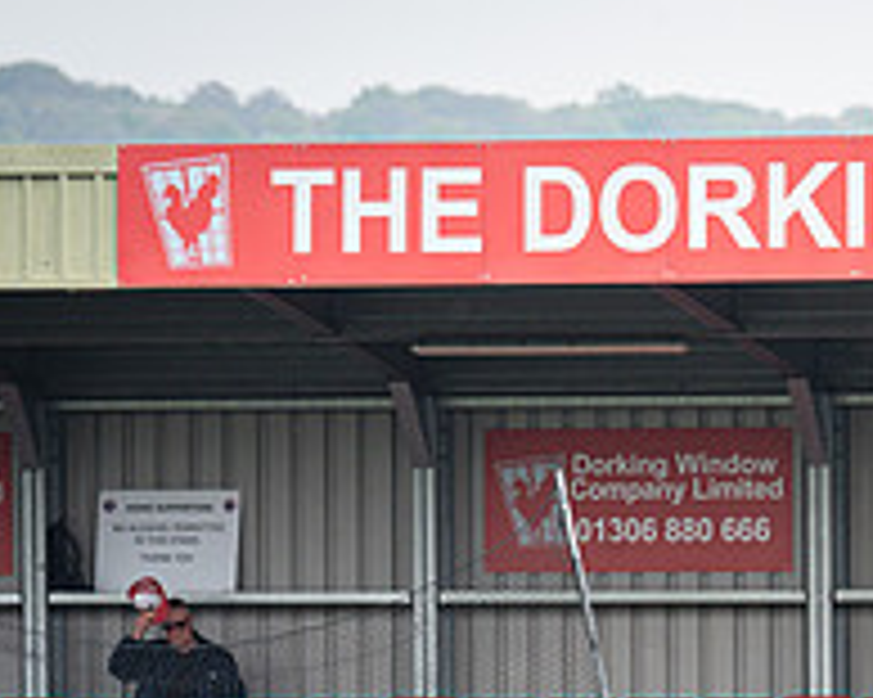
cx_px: 1131
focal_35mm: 495
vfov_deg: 3.1
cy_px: 901
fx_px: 12783
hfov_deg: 3.9
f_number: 4
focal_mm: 135
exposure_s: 1/1000
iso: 400
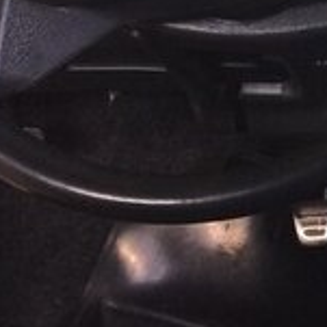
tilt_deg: -17.6
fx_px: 1197
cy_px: 1
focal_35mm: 112
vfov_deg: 15.3
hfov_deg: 13.6
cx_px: 624
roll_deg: -1.4
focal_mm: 4.15
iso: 32
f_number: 2.2
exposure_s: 1/33
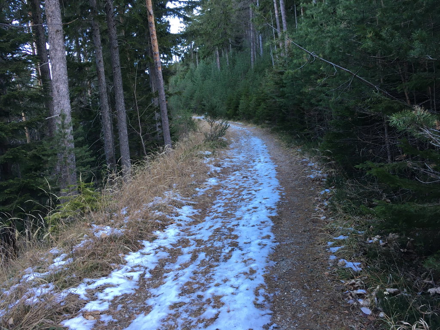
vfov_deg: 48.2
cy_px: 165
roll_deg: +6.0
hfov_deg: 61.7
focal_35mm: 29
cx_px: 220
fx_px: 369
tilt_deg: -4.7
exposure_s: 1/33
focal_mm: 4.15
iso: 25
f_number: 2.2
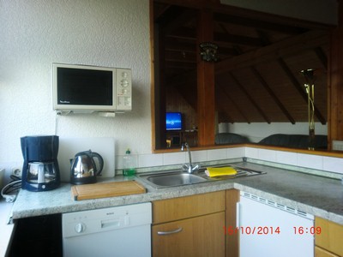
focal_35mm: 26
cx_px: 172
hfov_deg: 67.3
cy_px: 128
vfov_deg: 53.1
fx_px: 258
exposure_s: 1/60
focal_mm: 4.65
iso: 160
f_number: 2.6
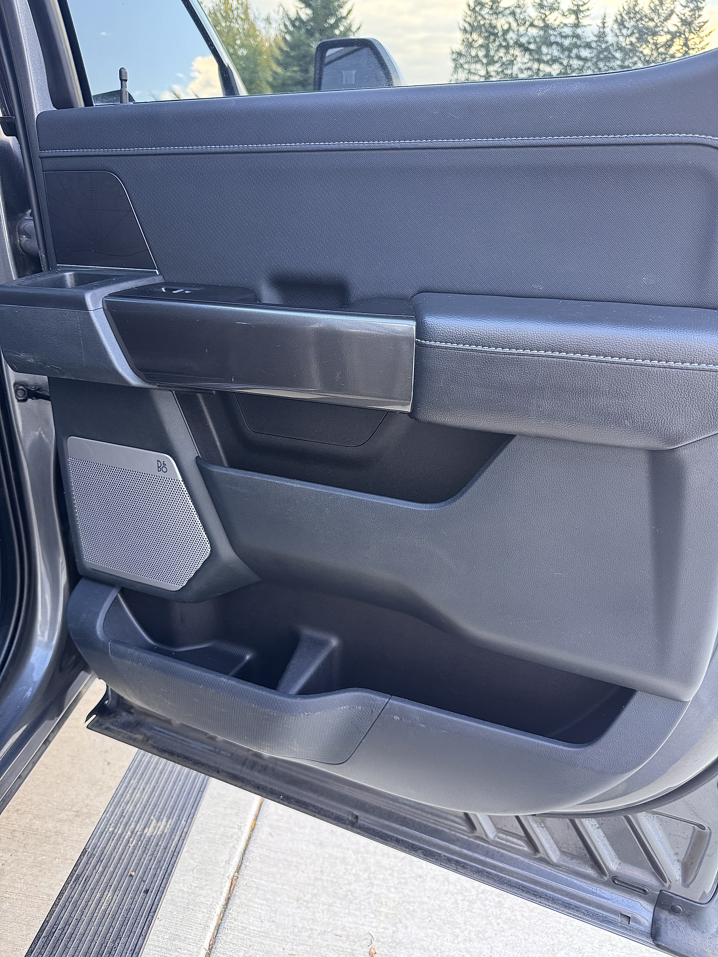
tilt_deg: -24.0
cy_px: 478
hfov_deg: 56.8
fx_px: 664
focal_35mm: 24
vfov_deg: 71.6
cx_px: 359
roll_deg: -2.8
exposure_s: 1/68
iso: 200
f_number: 1.78
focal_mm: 6.76
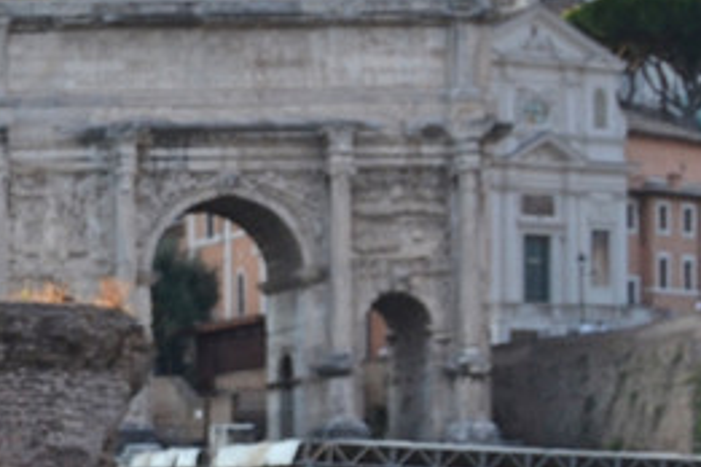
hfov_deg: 11.8
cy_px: 548
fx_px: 2862
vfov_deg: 9.2
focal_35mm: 147
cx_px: -881
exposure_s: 1/160
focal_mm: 20
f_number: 5.6
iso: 100
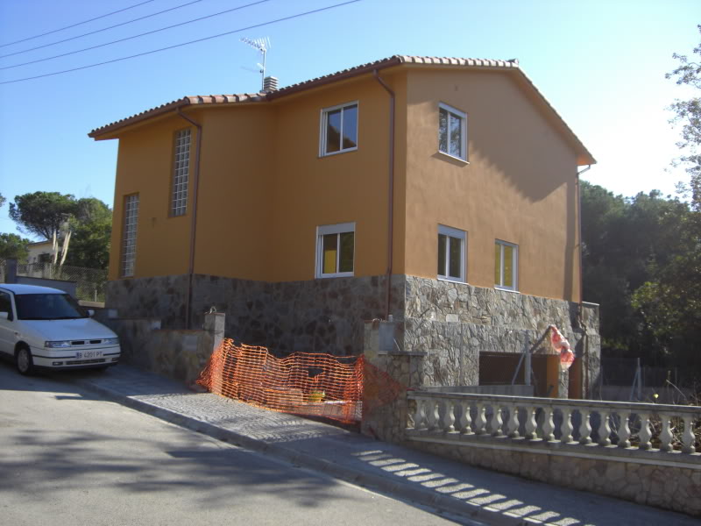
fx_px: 770
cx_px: 350
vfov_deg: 37.7
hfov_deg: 49.0
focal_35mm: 38
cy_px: 263
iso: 64
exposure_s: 1/640
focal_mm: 6.2
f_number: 2.7
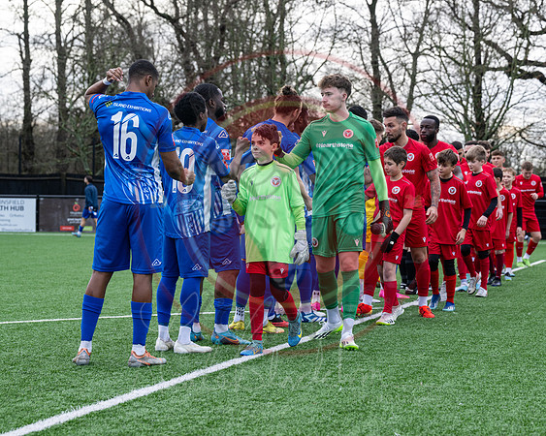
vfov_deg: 16.8
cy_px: 218
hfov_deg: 21.0
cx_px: 296
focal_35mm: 91
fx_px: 1474
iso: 250
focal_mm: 81
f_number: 5
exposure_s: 1/250
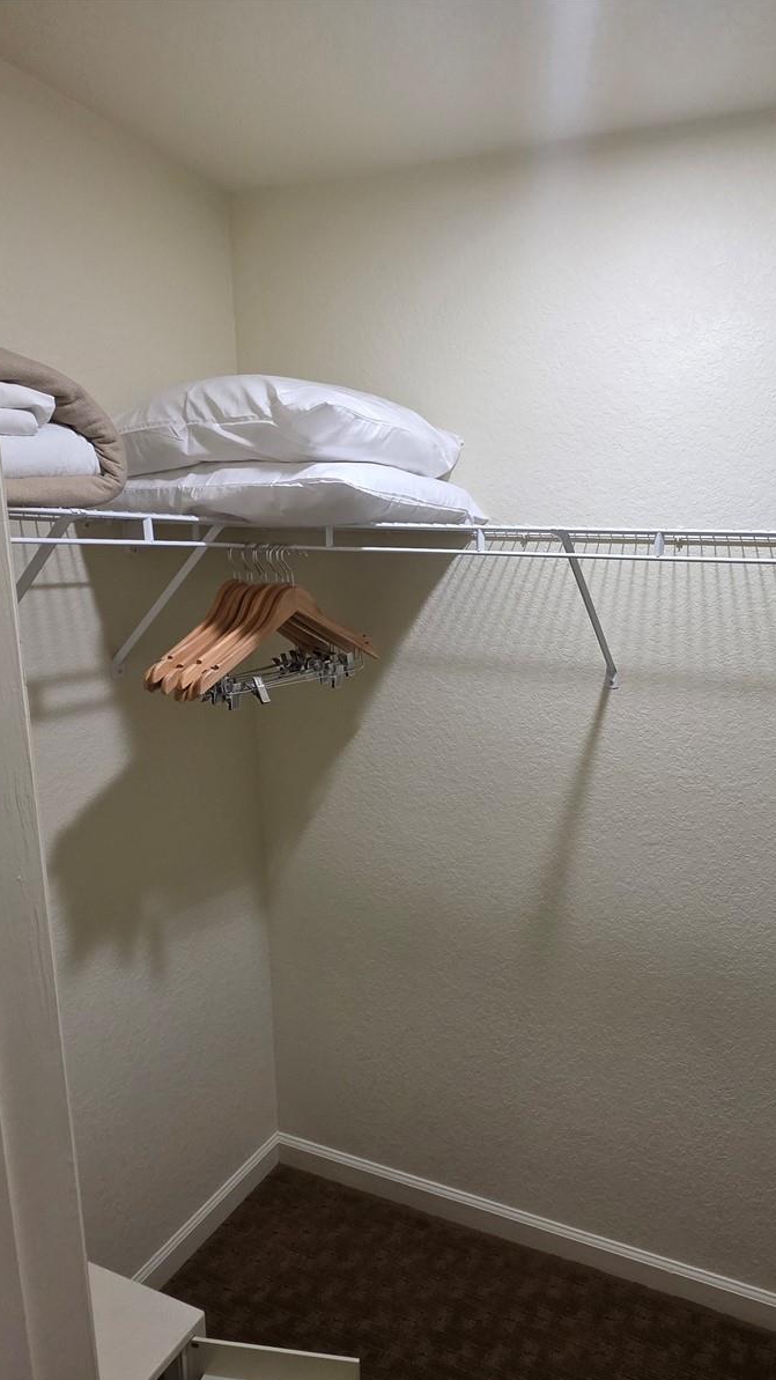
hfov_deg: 55.2
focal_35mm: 19
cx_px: 594
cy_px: 692
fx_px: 695
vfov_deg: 89.6
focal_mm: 2.2
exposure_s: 1/120
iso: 250
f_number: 1.9
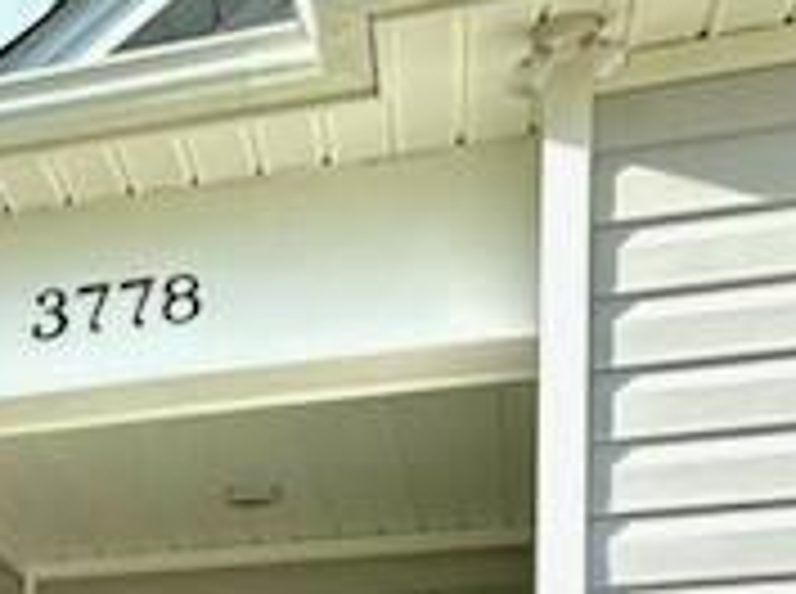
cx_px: -414
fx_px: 1997
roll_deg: -0.6
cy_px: 968
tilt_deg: +1.5
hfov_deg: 19.5
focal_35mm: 87
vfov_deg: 15.3
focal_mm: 6.86
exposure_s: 1/1412
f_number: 1.78
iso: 80
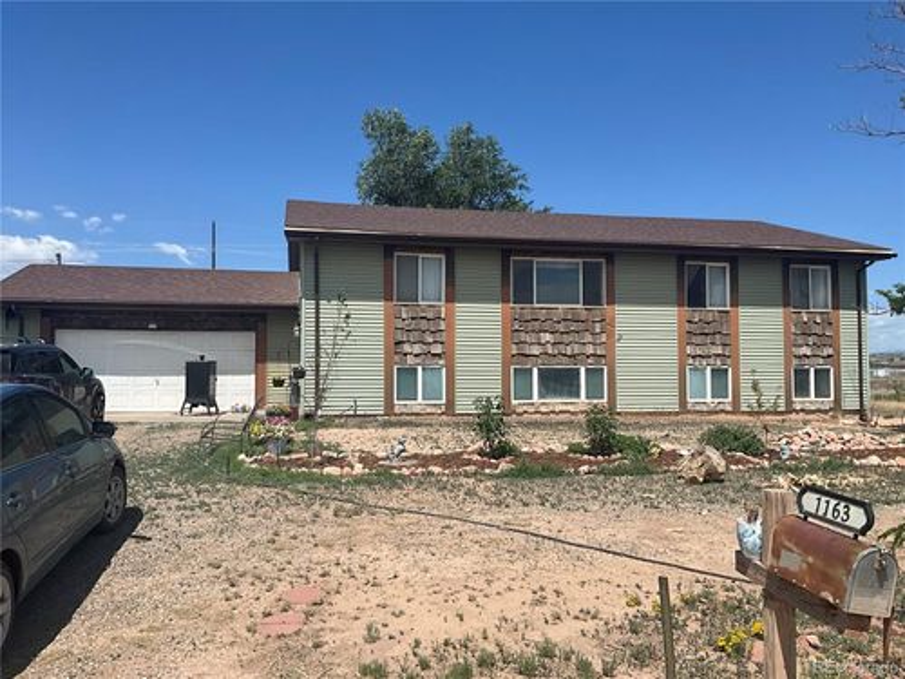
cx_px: 452
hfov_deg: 61.7
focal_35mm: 29
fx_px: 758
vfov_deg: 48.2
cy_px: 340
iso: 25
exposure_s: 1/2801
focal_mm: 3
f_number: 1.8
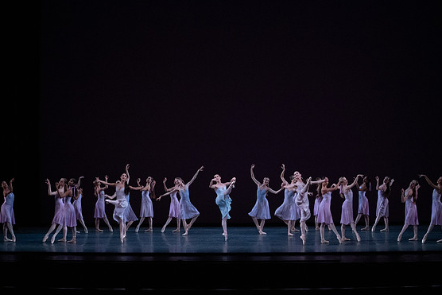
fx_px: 896
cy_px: 148
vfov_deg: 18.7
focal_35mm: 73
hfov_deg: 27.7
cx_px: 227
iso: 12800
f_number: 13
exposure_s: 1/400
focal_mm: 70
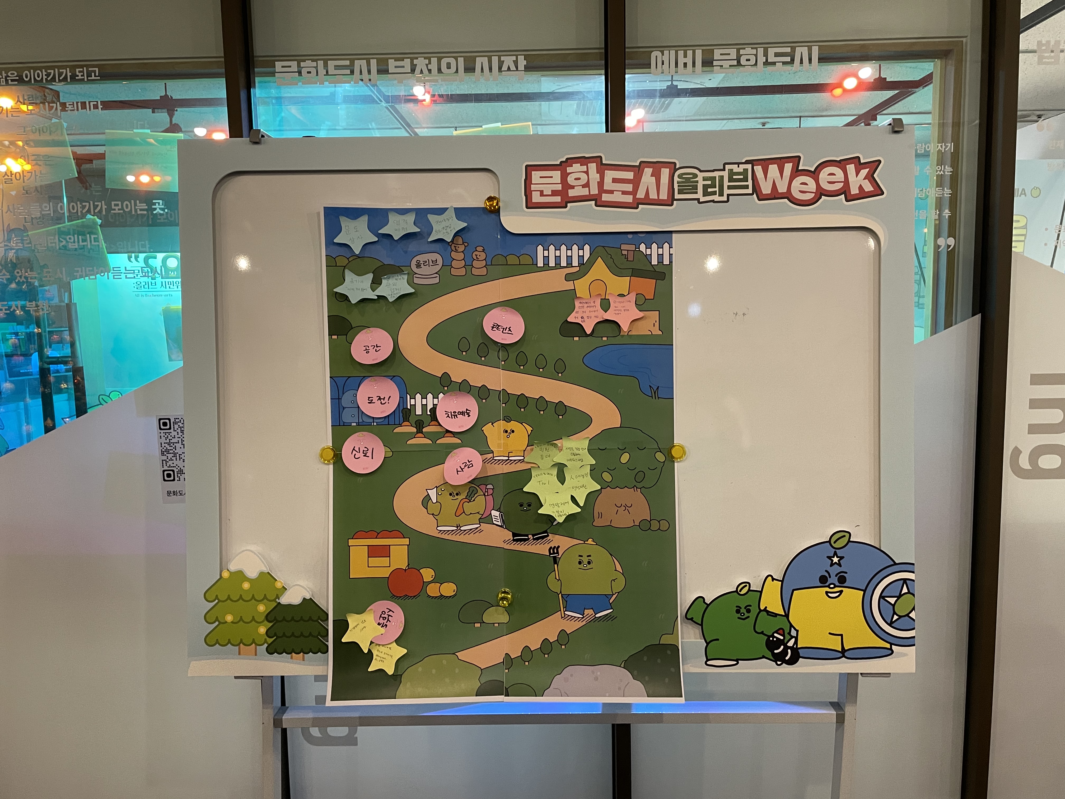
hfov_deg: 67.3
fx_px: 800
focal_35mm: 26
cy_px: 400
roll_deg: +1.0
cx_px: 532
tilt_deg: -6.6
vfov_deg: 53.1
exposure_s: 1/60
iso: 200
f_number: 1.6
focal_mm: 4.2
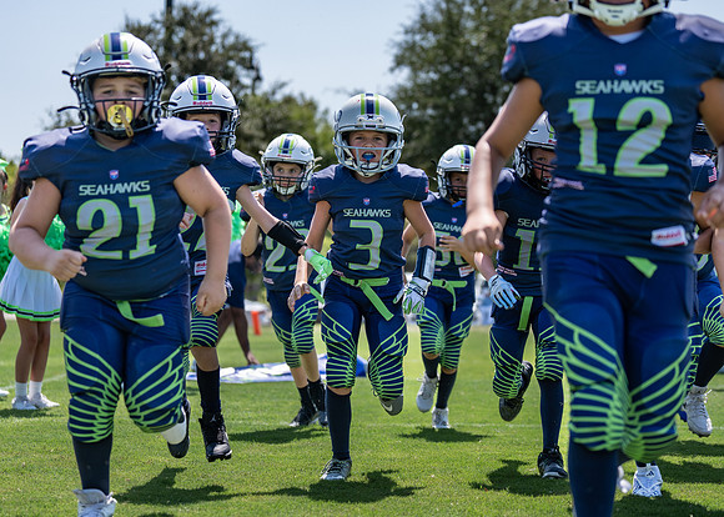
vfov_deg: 16.4
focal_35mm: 87
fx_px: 1798
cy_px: 266
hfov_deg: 22.8
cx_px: 399
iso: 100
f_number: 2.8
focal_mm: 70
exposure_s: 1/1250
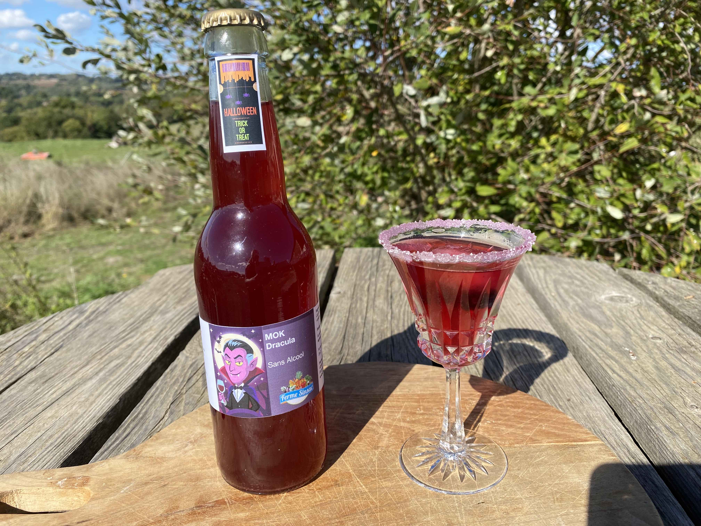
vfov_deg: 53.1
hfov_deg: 67.3
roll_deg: -1.8
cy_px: 263
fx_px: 527
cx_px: 350
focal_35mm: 26
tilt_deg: -17.9
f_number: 1.8
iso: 32
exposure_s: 1/2066
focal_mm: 4.25
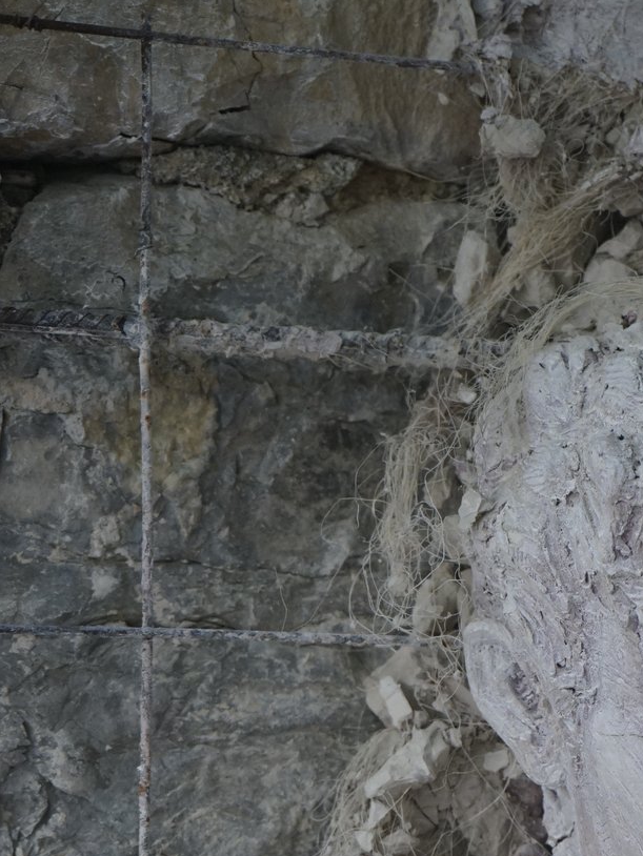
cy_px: 888
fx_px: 3144
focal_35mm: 127
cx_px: 672
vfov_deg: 15.2
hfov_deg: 11.5
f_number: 5
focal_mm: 56
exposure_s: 1/160
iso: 1250
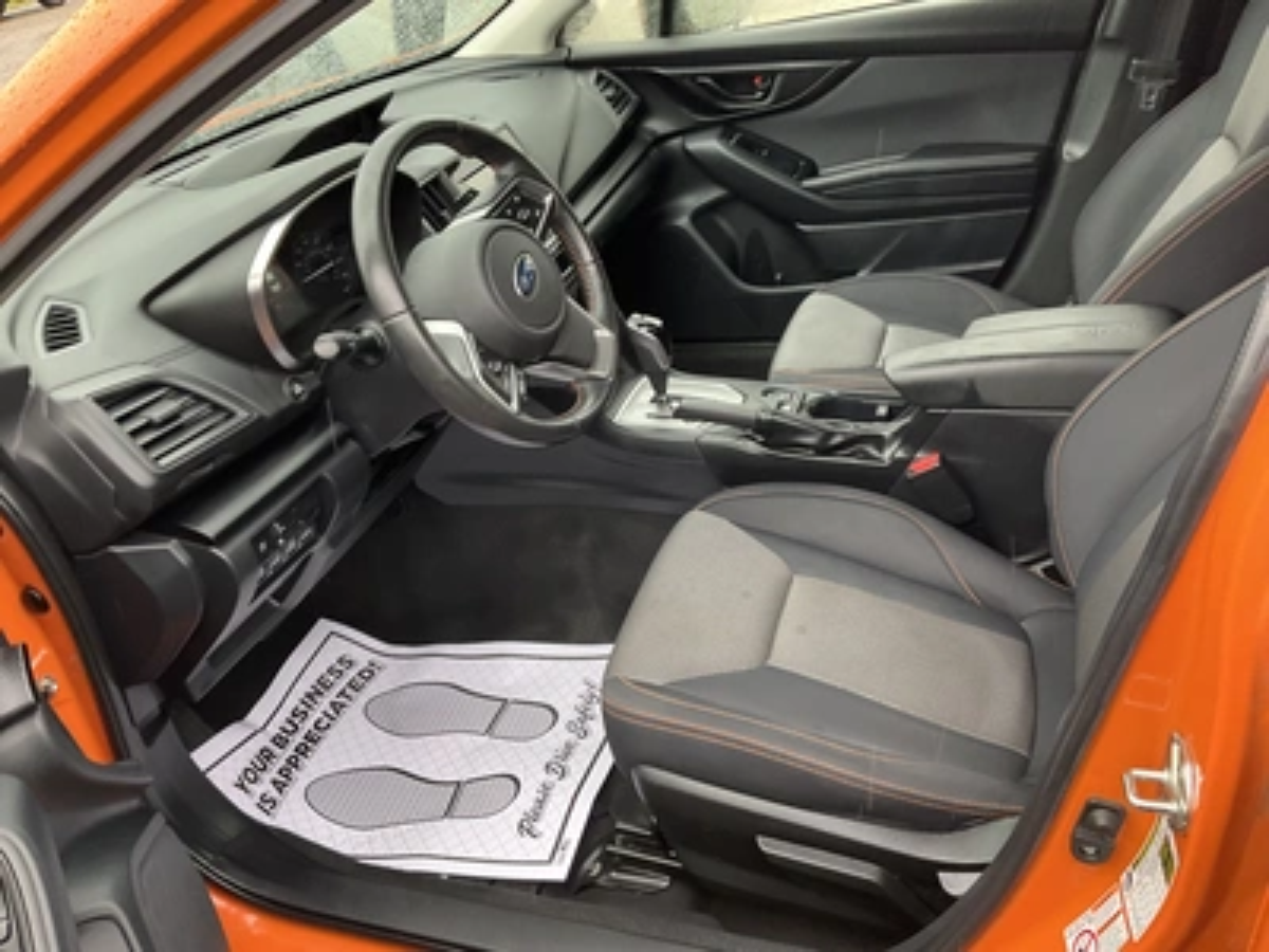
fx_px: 1063
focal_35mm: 29
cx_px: 634
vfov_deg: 48.2
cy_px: 476
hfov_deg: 61.7
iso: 64
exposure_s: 1/119
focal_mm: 3
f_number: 1.8
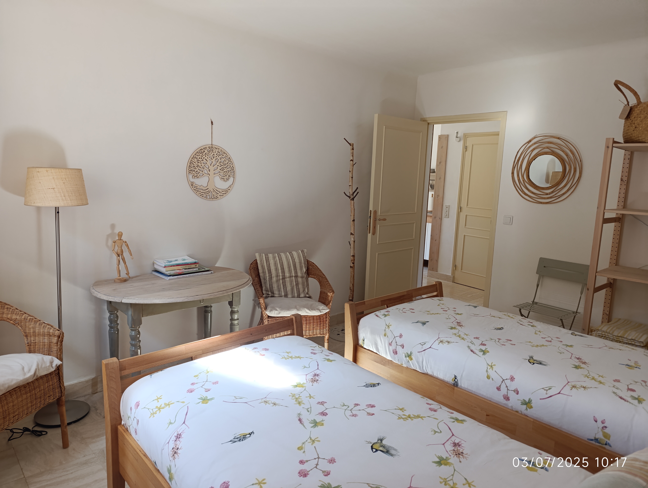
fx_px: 431
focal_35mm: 23
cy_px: 244
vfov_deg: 59.0
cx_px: 324
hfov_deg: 73.8
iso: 400
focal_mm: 6.14
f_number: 1.6
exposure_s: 1/100
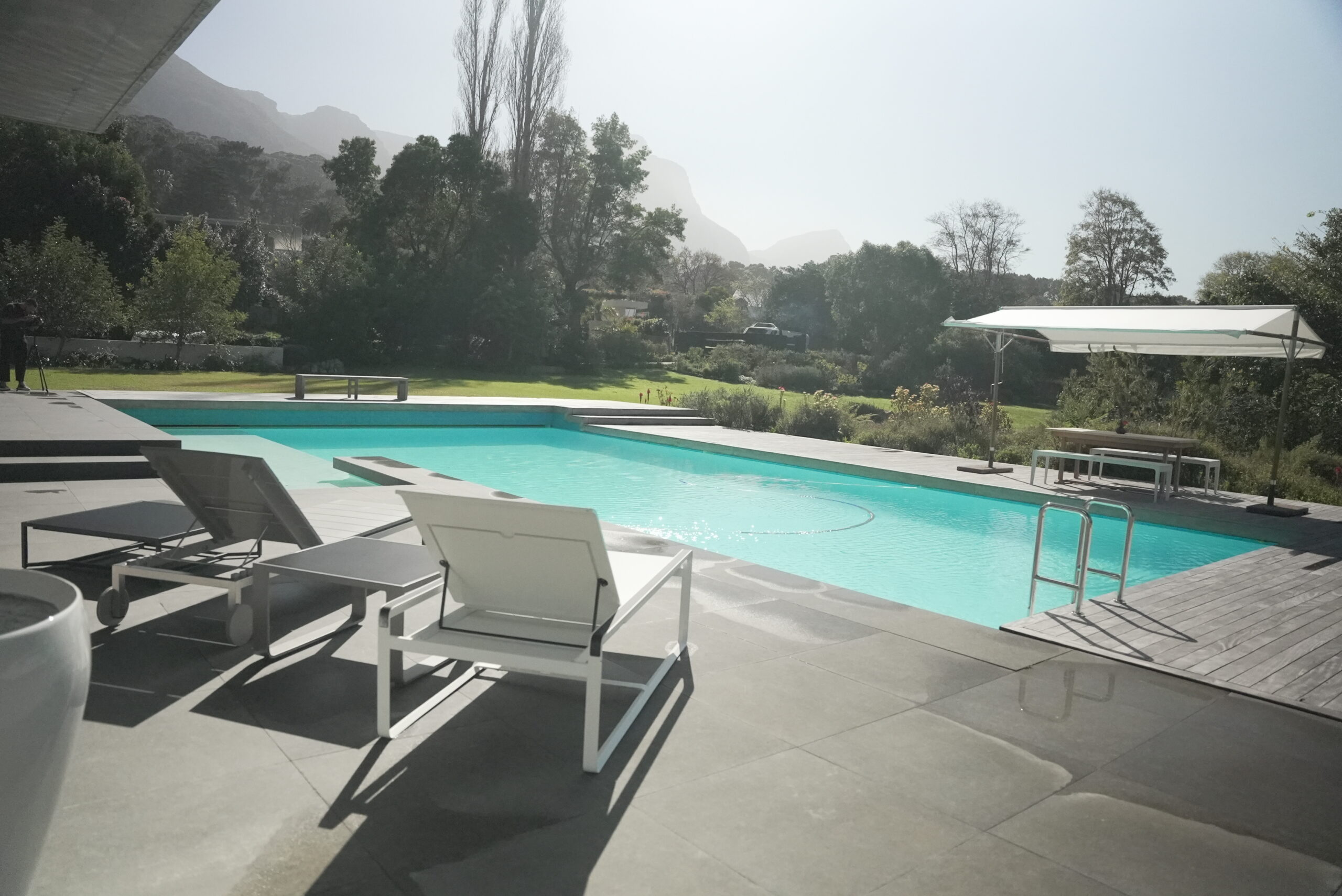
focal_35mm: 24
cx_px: 671
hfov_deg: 73.7
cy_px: 448
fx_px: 895
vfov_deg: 53.2
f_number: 3.2
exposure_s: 1/8000
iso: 12800
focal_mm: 24
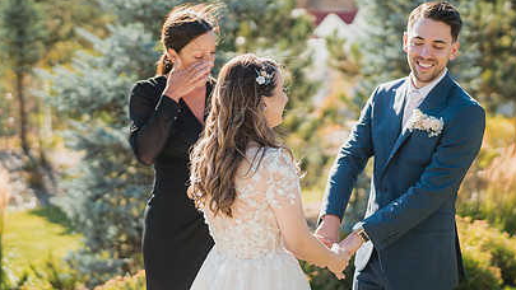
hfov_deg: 27.8
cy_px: 99
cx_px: 320
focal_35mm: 76
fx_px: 1040
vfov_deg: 15.9
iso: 200
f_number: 1.8
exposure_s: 1/4000
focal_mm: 50
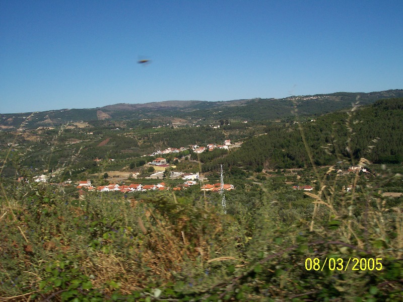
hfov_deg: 49.0
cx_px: 202
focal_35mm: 38
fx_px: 442
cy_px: 151
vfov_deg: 37.7
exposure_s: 1/1000
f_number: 4.8
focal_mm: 8
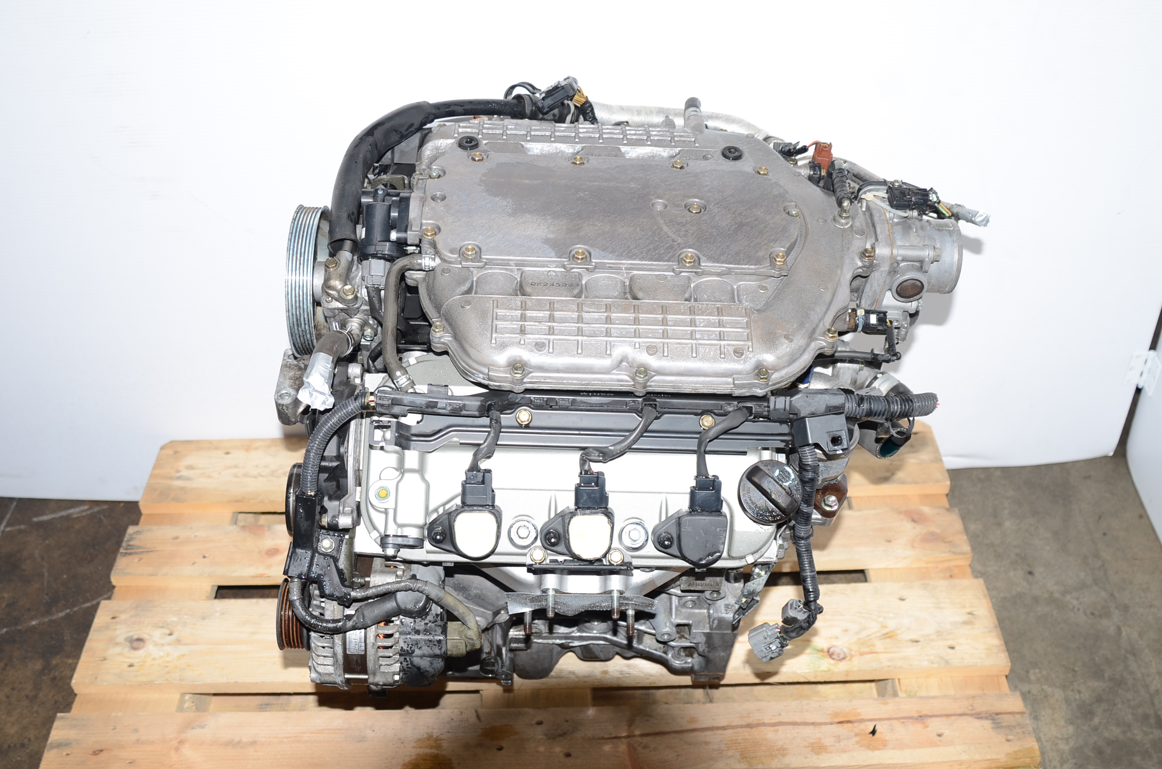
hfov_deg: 53.2
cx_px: 581
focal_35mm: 36
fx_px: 1160
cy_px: 384
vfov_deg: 36.7
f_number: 4.5
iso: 100
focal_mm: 24
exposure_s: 1/100
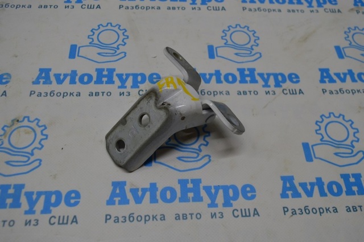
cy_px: 121
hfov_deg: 57.3
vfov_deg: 39.9
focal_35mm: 33
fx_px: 333
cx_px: 182
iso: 180
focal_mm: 22
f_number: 5.6
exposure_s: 1/60
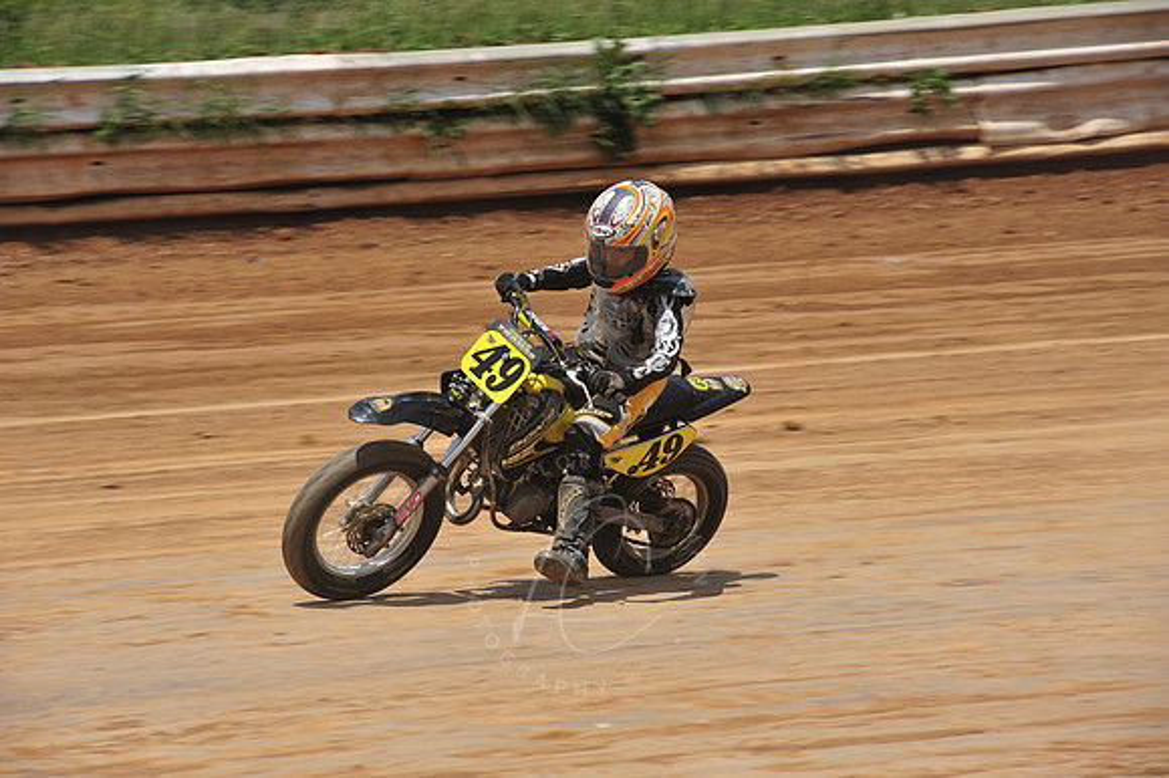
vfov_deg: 6.9
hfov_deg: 10.3
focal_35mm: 200
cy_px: 389
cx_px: 584
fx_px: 6490
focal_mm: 200
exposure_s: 1/400
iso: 200
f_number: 11
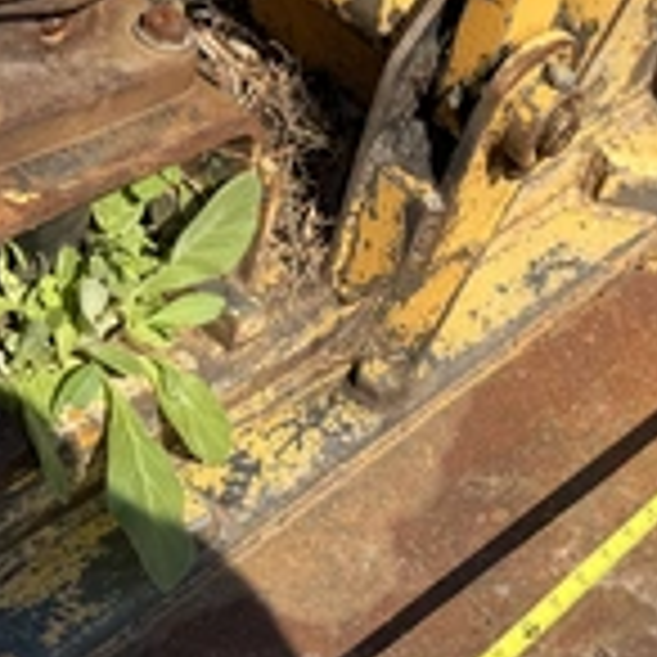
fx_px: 1245
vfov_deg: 28.7
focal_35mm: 58
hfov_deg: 28.7
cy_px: 554
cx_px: 558
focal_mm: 6.76
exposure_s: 1/3425
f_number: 1.78
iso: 80
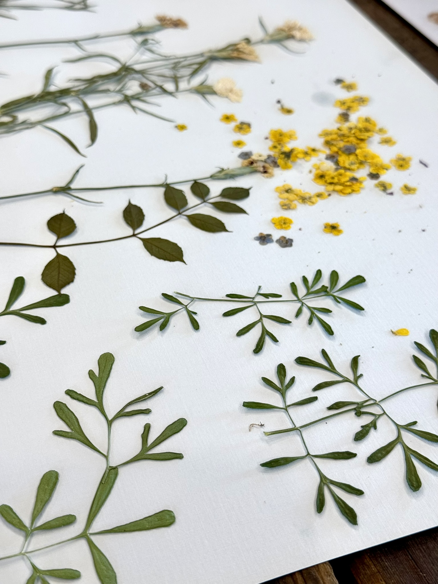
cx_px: 219
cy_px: 292
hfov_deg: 30.3
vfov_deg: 39.7
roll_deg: -3.2
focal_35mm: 48
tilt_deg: -42.3
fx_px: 810
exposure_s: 1/60
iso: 50
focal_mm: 6.76
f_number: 1.78
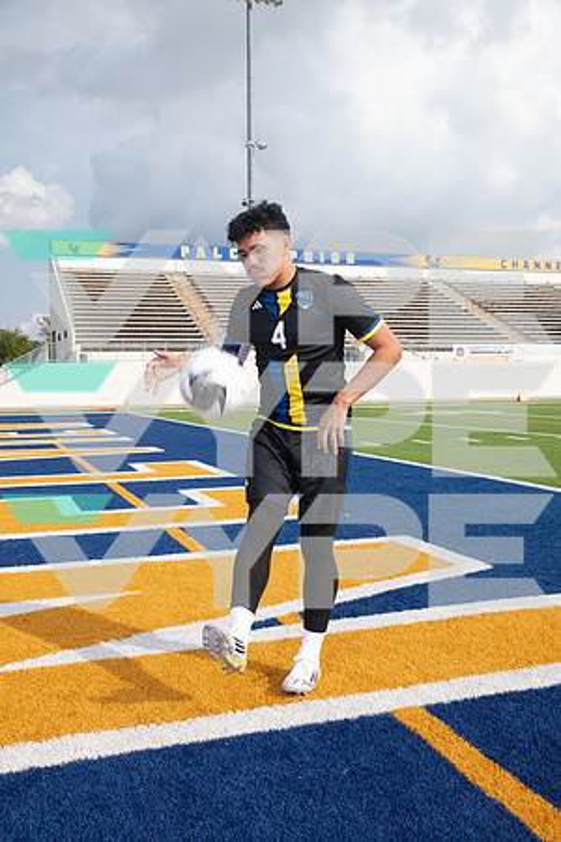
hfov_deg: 36.9
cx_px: 280
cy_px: 421
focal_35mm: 36
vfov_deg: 53.1
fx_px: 841
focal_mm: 36
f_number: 7.1
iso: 100
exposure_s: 1/320
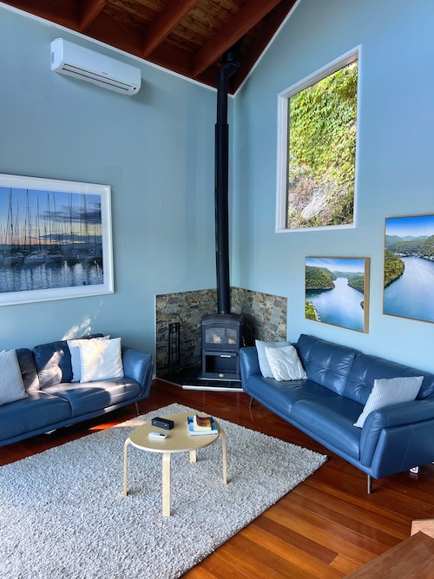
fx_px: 435
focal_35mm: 26
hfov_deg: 53.0
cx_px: 217
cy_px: 290
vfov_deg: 67.3
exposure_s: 1/100
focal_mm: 5.7
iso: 64
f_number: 1.5
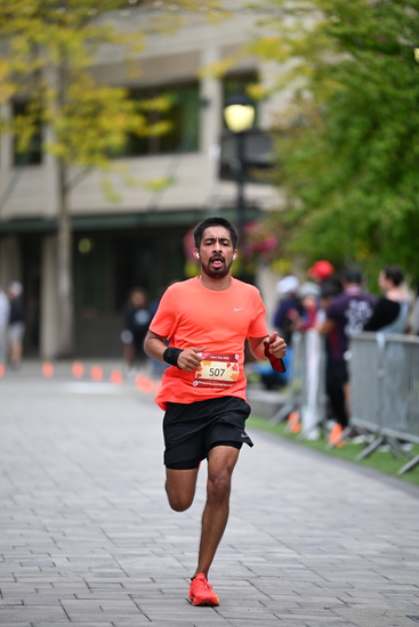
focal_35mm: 200
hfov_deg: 6.9
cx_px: 210
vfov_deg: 10.3
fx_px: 3489
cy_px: 314
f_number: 2.8
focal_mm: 200
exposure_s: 1/2000
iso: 640
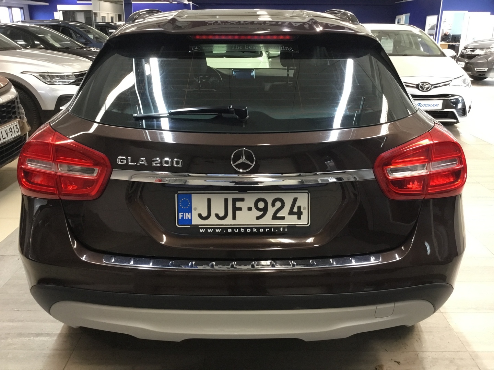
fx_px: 442
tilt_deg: -19.6
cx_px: 247
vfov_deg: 45.4
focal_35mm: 31
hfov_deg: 58.4
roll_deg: +0.9
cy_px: 185
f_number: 2.4
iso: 160
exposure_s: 1/33
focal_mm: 3.3
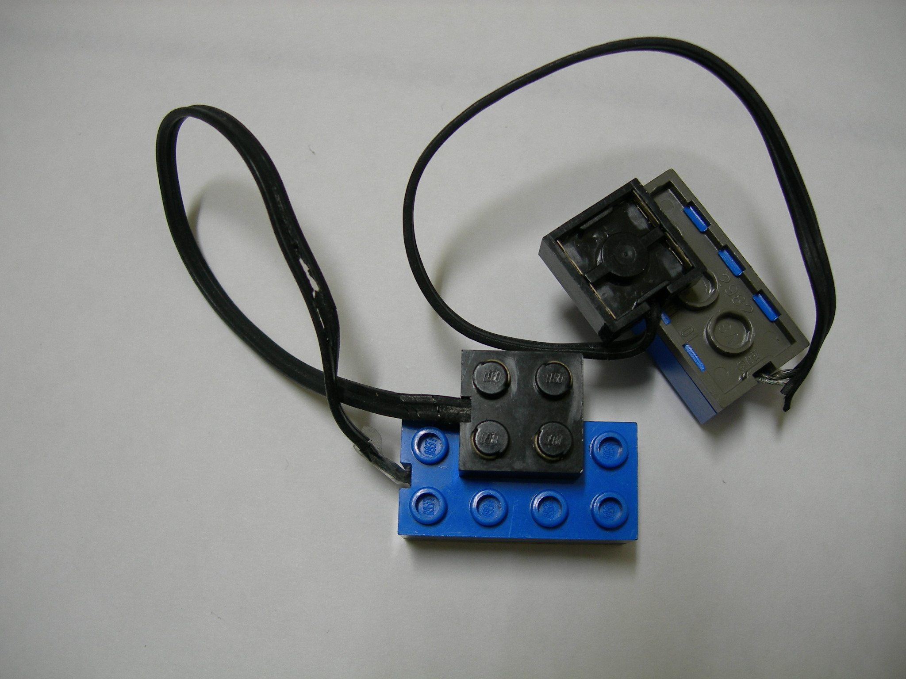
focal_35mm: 38
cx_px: 453
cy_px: 340
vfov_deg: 37.7
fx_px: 995
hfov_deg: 49.0
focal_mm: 7.8
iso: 50
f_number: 2.8
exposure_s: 1/7.4
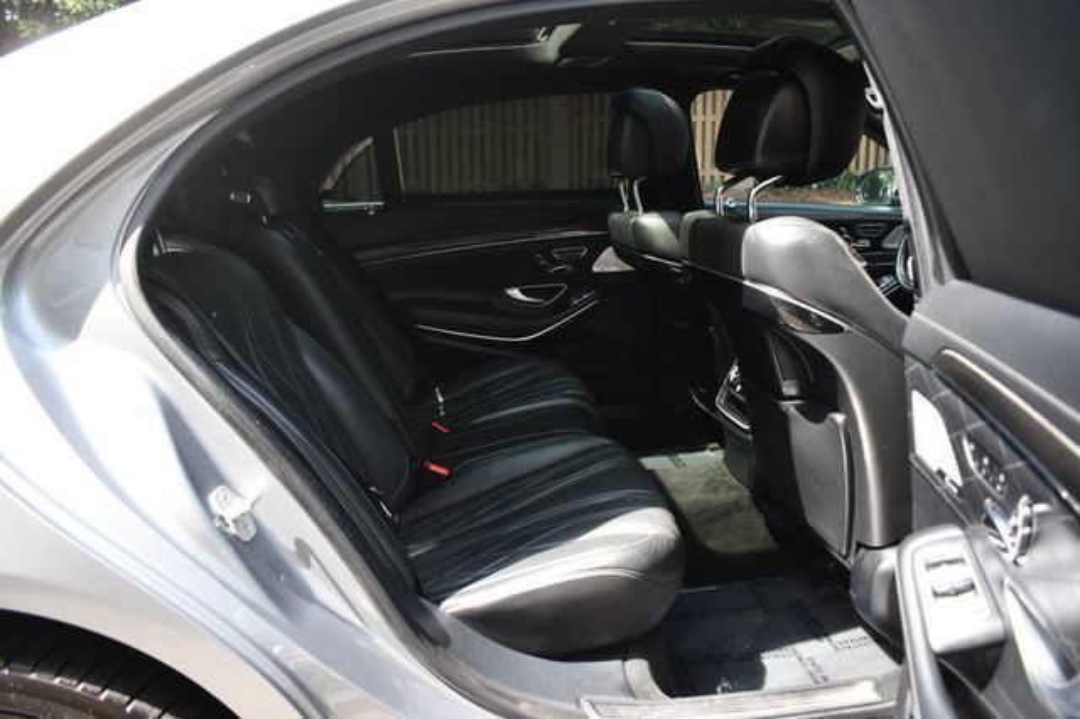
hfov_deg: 67.4
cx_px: 540
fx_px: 810
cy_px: 360
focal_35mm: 27
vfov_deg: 47.9
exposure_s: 1/250
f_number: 3.5
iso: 500
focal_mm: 18
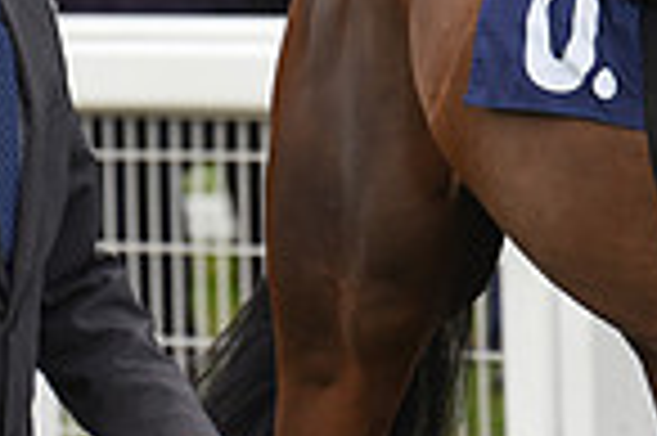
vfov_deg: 2.1
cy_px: -402
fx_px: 11958
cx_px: 801
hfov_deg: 3.1
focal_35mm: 656
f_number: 4.5
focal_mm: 165
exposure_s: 1/4000
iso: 1000
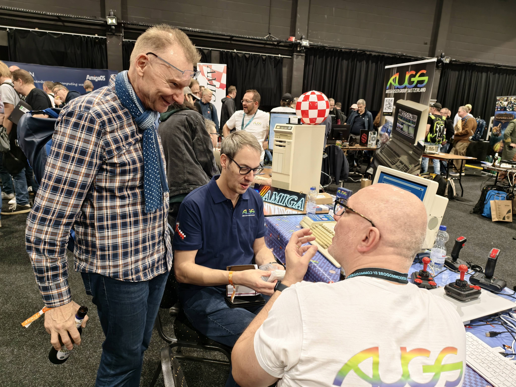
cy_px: 194
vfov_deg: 58.9
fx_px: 343
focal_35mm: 23
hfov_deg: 73.9
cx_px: 258
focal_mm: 6.54
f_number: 1.57
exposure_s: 1/100
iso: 426
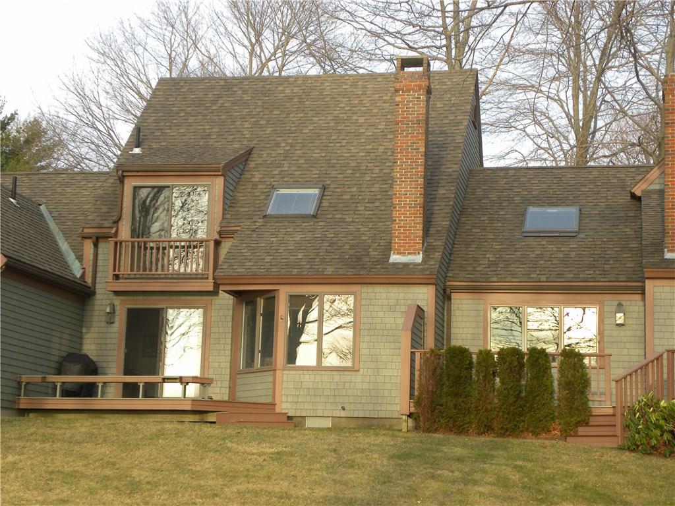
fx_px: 1462
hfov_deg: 26.0
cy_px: 253
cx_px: 338
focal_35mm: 75
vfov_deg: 19.6
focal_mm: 13.4
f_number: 4
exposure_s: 1/85.8
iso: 64
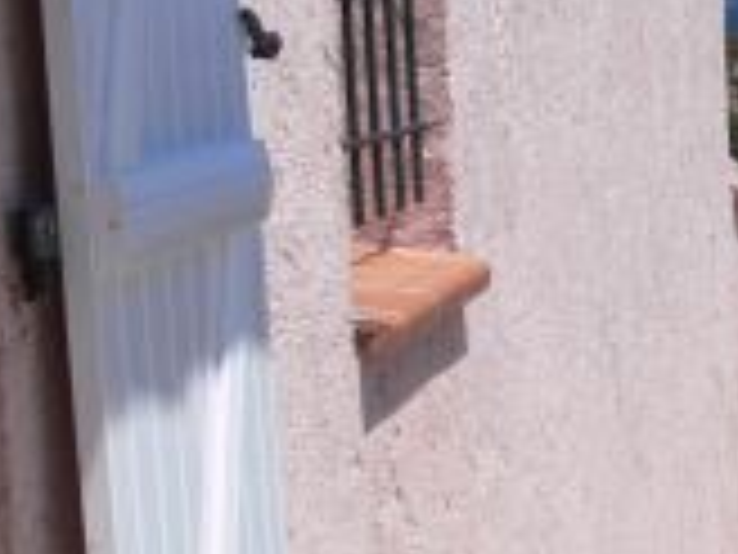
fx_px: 2921
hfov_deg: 13.1
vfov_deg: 10.8
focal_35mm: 137
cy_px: 378
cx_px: 1296
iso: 80
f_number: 5.6
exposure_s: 1/160
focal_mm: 7.4
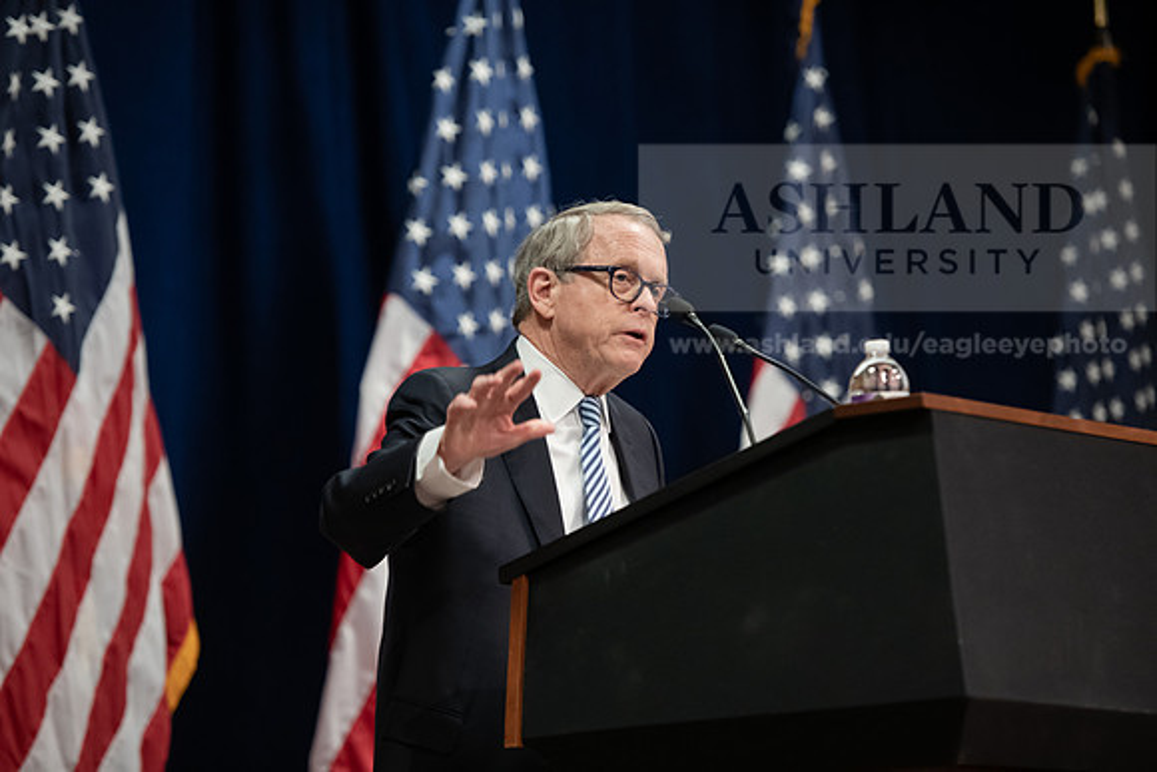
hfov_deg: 12.8
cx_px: 578
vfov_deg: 8.6
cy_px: 386
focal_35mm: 160
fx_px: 5143
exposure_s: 1/200
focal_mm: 160
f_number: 3.2
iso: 2000
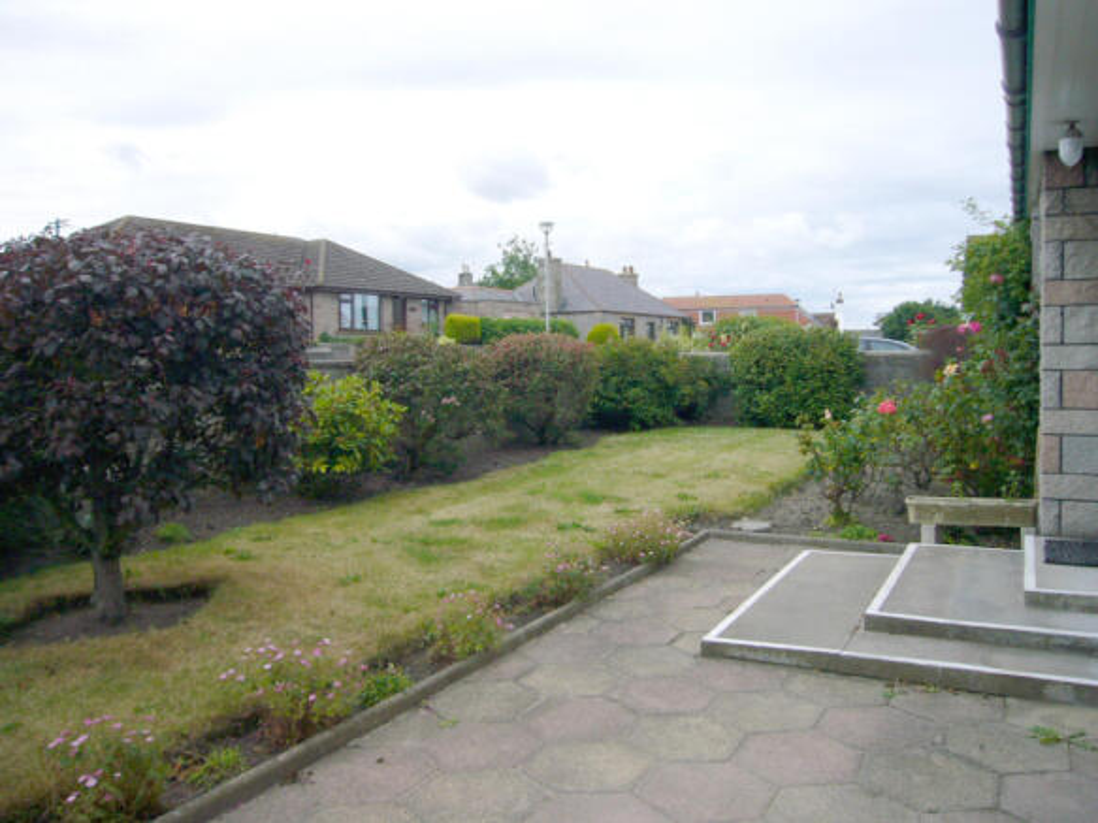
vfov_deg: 49.7
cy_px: 412
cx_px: 549
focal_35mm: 28
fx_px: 888
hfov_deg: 63.5
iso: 80
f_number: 5.6
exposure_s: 1/250
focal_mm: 4.6
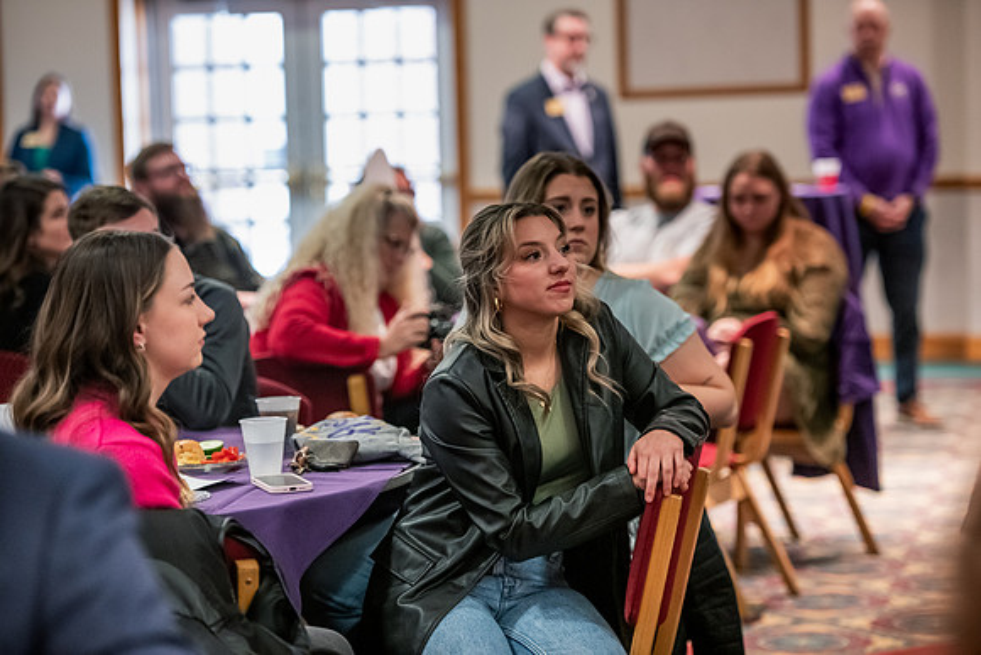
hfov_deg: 17.6
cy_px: 328
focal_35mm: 116
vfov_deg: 11.8
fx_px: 3162
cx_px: 490
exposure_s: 1/160
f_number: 3.2
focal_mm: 116
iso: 3200
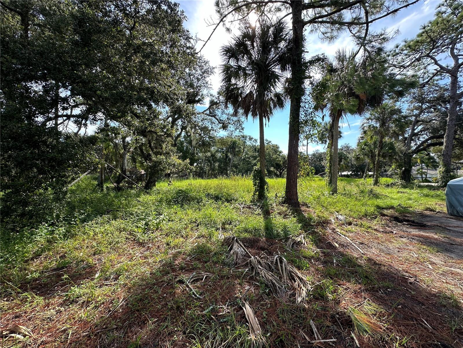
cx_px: 232
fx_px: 187
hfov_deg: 102.1
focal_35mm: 14
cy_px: 174
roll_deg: +0.0
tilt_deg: +2.2
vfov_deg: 85.7
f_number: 2.2
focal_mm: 2.22
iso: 40
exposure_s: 1/491
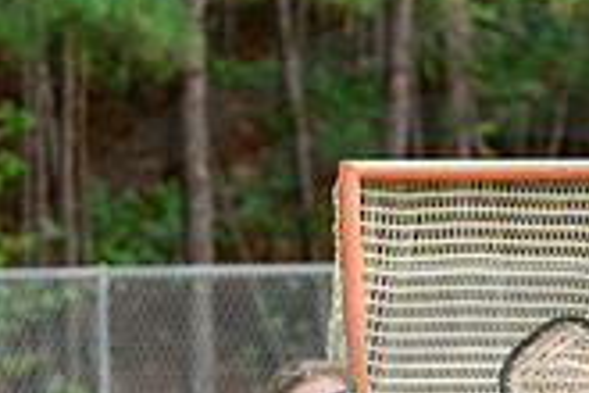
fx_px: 14920
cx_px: 510
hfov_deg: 2.3
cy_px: 779
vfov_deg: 1.5
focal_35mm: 912
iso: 250
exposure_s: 1/1000
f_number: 4
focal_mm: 200
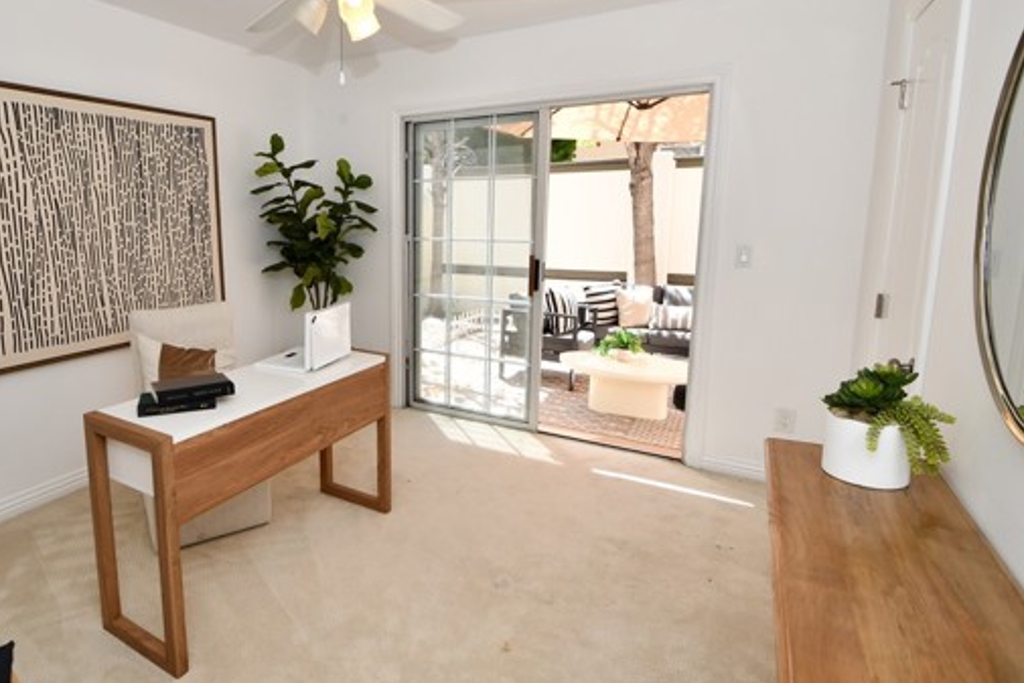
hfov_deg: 85.8
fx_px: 541
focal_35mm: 19
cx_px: 408
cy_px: 315
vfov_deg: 64.5
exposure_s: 1/125
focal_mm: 10
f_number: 5.6
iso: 180
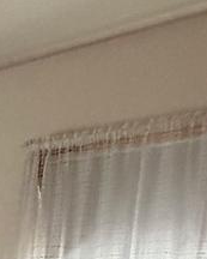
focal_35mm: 97
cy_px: 402
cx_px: -407
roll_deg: -0.8
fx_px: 742
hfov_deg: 10.9
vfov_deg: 17.5
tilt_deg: -6.3
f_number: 2.2
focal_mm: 2.22
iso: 400
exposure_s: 1/60
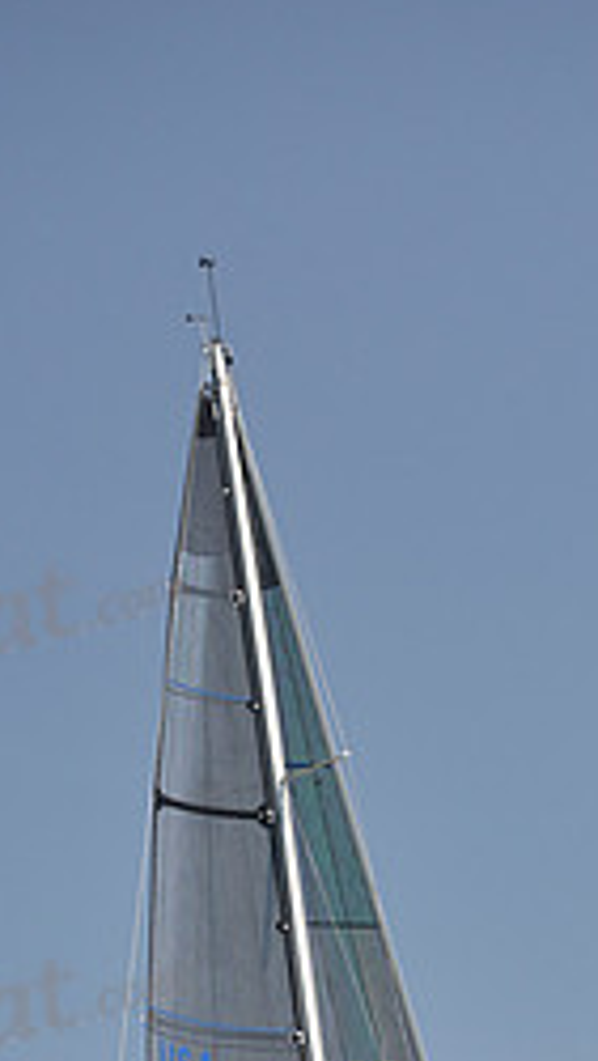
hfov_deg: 7.2
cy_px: 1205
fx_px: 4783
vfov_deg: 12.4
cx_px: 409
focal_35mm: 170
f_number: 3.5
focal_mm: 70
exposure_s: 1/800
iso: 250
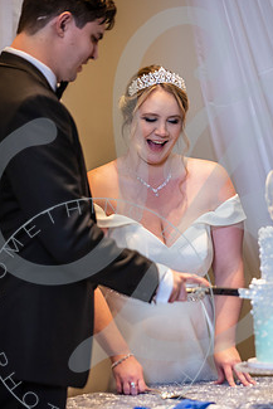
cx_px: 155
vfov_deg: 11.0
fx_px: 2125
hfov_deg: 7.4
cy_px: 219
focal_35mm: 187
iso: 1600
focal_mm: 135
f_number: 2.8
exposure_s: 1/200
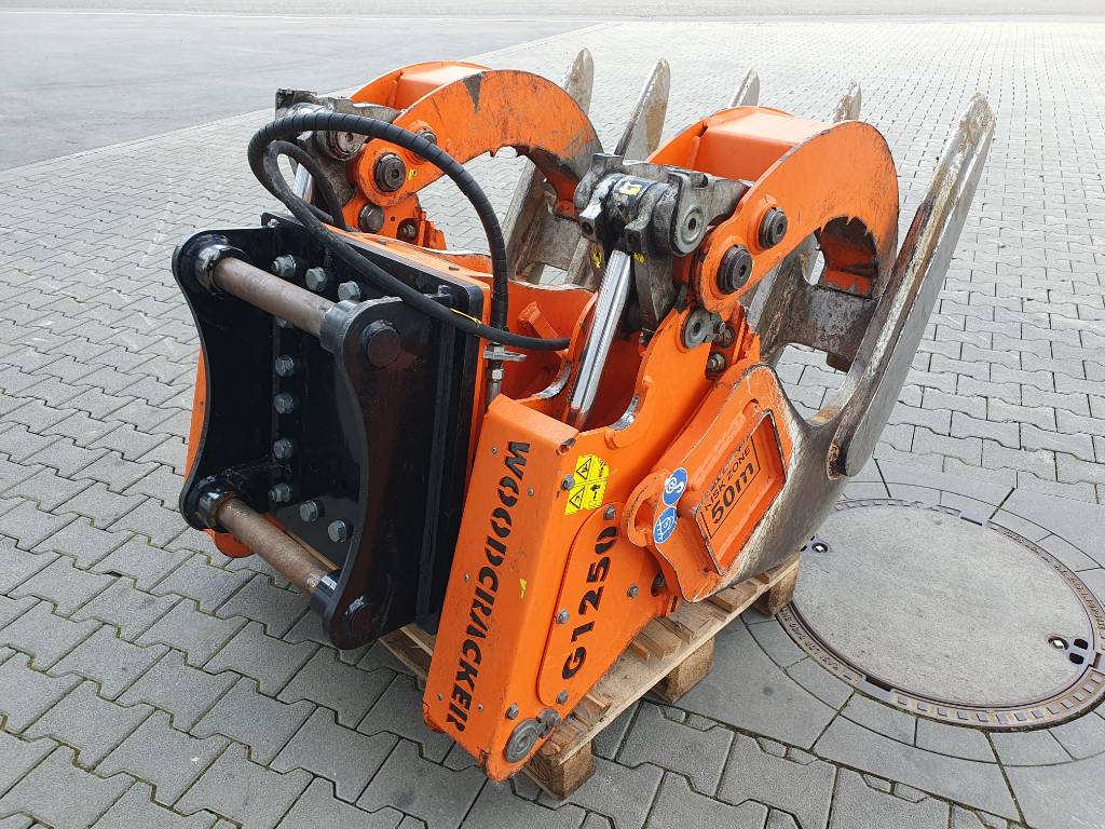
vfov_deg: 53.1
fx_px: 830
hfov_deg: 67.3
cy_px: 414
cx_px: 552
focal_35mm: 26
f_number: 2.4
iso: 50
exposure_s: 1/243
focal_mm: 4.32
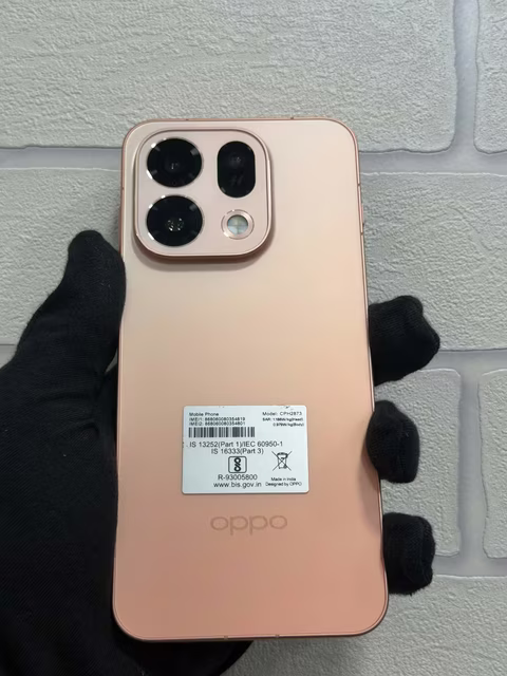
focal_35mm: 48
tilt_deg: +3.6
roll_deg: -0.1
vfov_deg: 39.7
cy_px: 338
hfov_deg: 30.3
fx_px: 937
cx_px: 254
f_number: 1.78
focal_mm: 6.76
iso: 50
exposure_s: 1/100
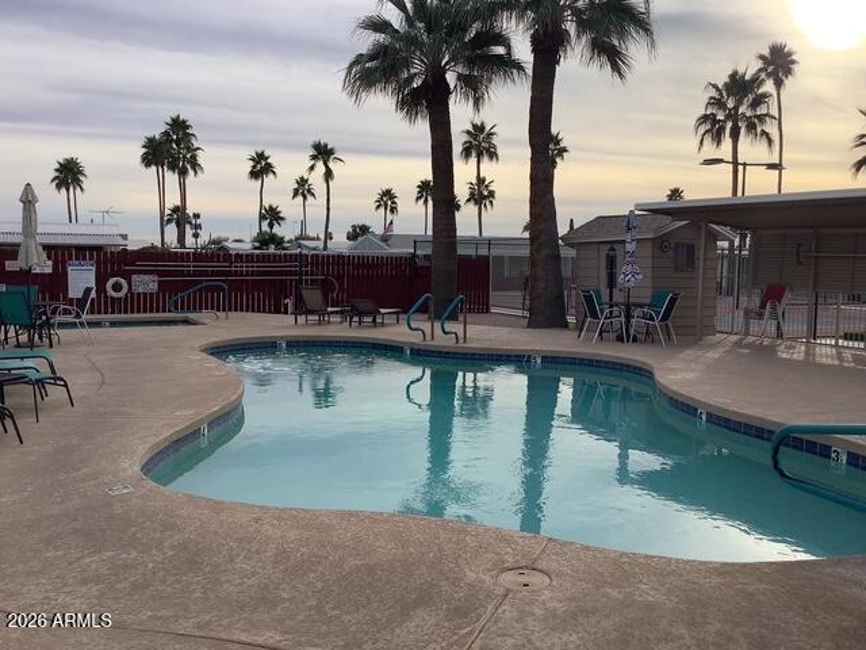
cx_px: 433
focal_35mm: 31
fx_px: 776
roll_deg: +0.1
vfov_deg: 45.4
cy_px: 325
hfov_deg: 58.4
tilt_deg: -7.0
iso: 25
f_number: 2.4
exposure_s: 1/1087
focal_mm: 3.3
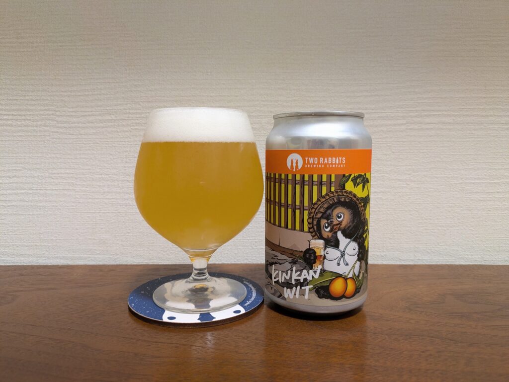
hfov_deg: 69.4
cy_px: 191
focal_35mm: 25
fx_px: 368
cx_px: 254
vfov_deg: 54.9
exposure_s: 1/50
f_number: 1.89
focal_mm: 5.43
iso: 177
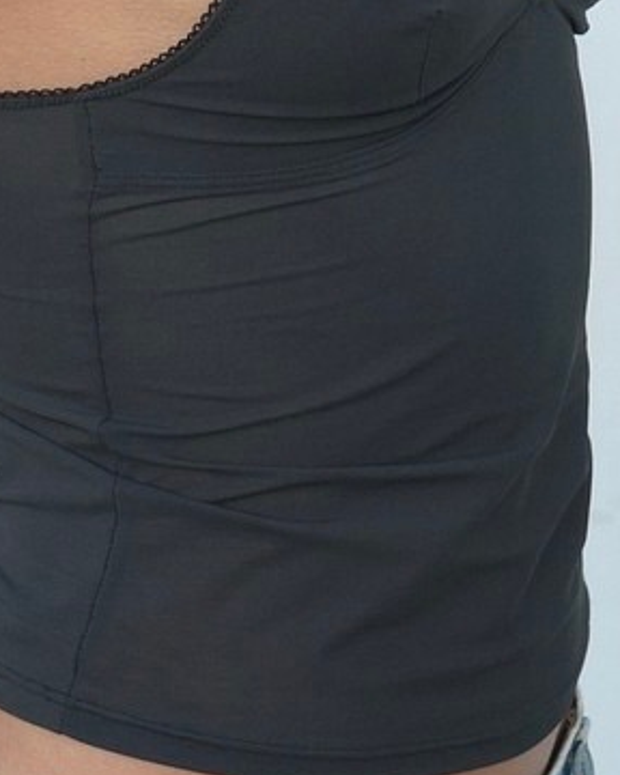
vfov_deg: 14.2
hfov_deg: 11.6
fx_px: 3051
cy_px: -26
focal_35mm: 133
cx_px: 200
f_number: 7.1
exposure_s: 1/320
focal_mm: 34
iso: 2000
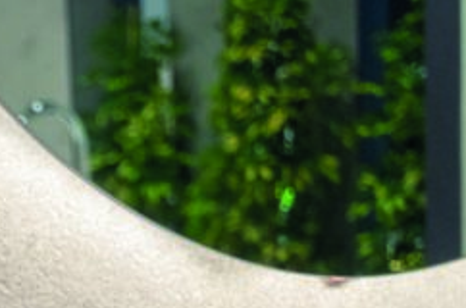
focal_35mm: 124
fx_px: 1601
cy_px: 443
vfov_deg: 10.7
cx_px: -133
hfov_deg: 15.8
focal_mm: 26
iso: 800
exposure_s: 1/200
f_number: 4
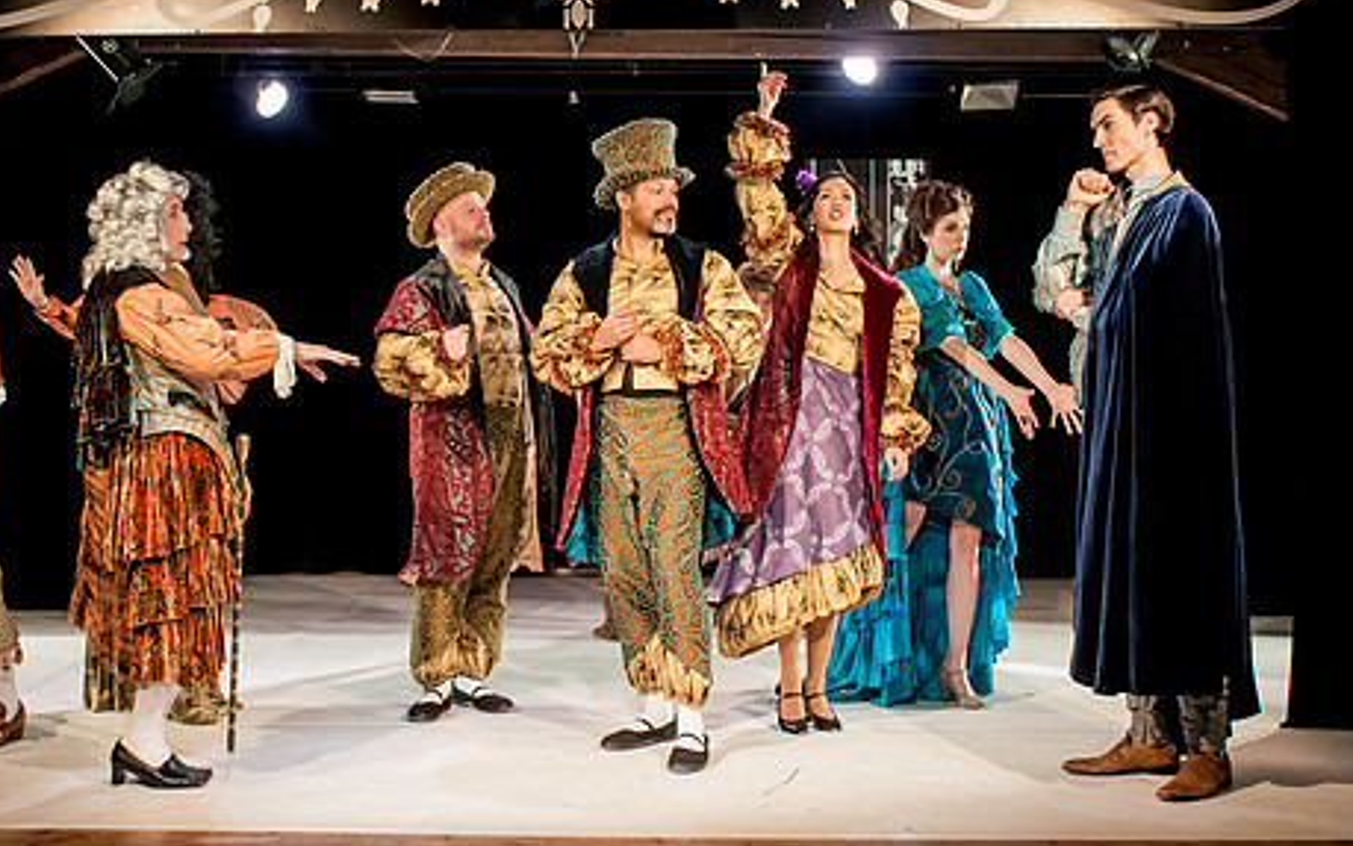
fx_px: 1991
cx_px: 592
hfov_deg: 37.5
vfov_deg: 23.9
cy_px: 290
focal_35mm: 54
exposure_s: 1/80
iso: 1600
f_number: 2.8
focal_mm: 28
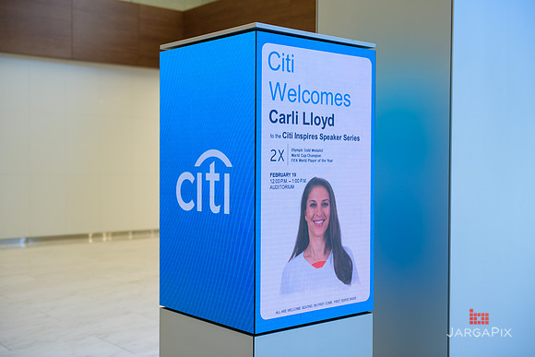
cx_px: 268
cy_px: 178
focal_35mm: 45
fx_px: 669
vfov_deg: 29.9
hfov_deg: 43.6
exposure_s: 1/200
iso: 200
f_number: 3.2
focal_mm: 45
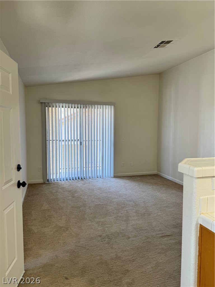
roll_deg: +0.1
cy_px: 144
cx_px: 108
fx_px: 199
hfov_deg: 56.8
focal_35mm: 24
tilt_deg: -5.0
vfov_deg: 71.6
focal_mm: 6.76
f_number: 1.78
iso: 80
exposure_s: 1/120
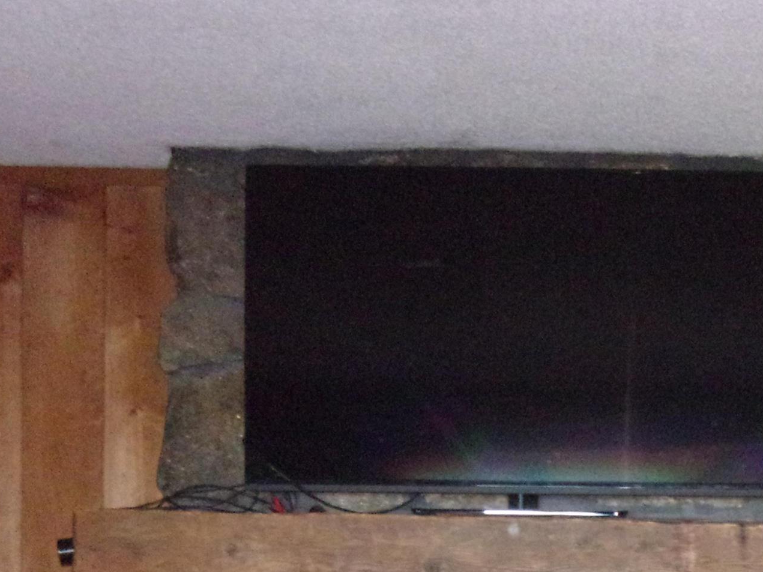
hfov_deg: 22.1
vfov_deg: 16.3
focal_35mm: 87
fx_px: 1917
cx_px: 646
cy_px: 682
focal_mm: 6.4
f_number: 4.5
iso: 800
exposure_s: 1/16
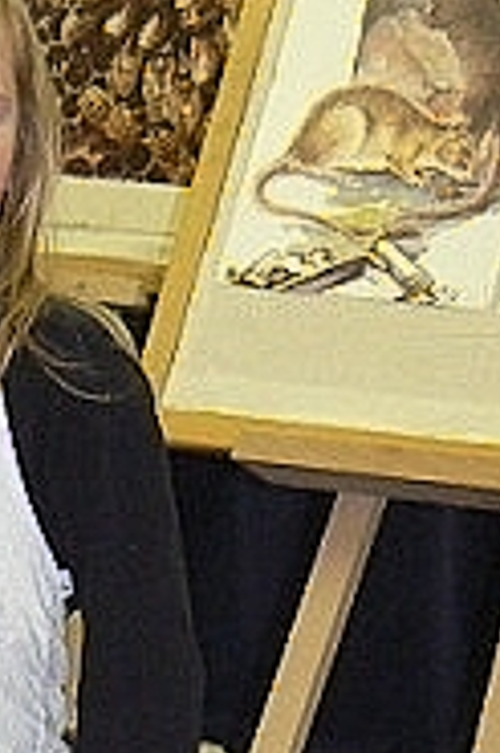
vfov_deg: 8.4
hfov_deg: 5.5
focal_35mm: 245
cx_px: -248
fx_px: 5113
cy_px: 676
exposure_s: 1/30
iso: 200
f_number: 3.2
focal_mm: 11.4
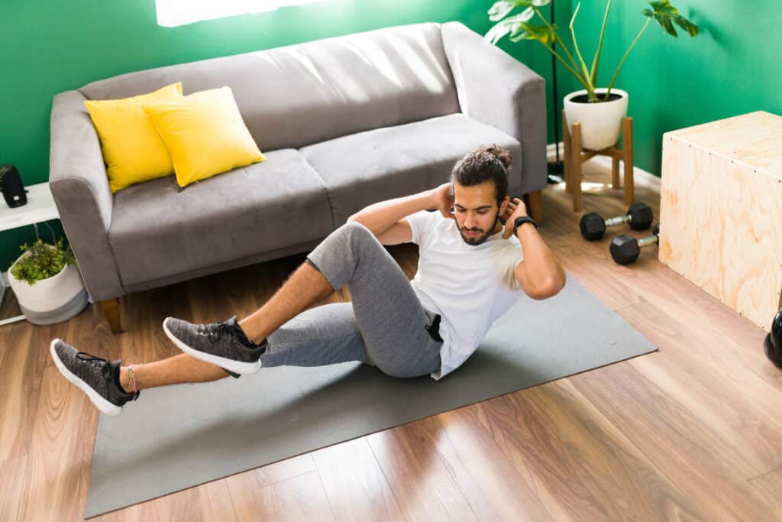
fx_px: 760
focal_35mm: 35
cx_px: 391
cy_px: 261
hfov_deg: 54.4
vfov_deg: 37.9
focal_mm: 35
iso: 400
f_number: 1.6
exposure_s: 1/160
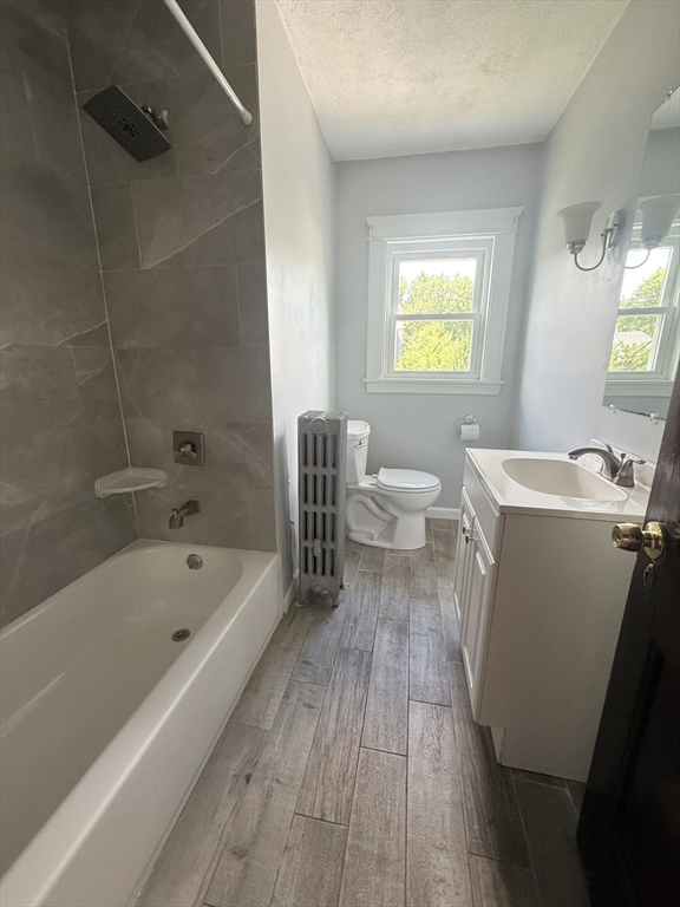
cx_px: 340
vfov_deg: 102.1
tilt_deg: -13.6
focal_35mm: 14
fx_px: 367
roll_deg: -0.6
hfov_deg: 85.7
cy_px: 454
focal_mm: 2.22
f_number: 2.2
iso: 200
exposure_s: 1/99
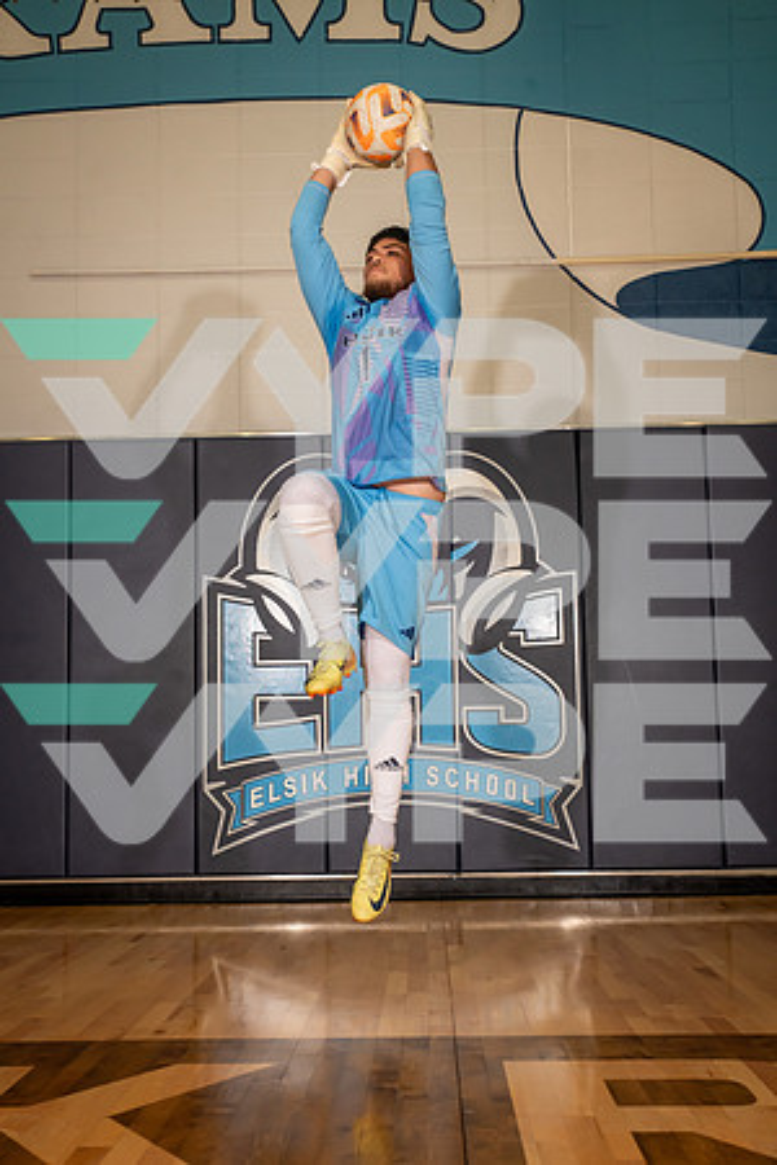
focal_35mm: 42
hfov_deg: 31.9
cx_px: 388
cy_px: 582
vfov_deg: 46.4
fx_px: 1360
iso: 800
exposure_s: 1/320
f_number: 6.3
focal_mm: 42
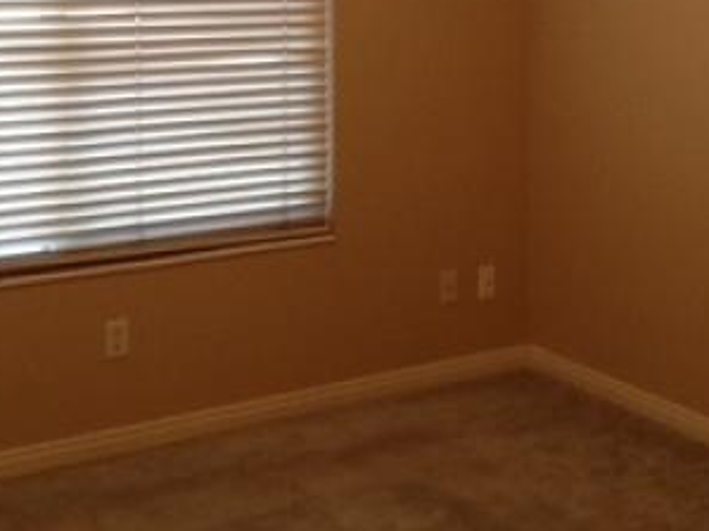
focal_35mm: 75
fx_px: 1536
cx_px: 515
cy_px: 2
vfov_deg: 19.1
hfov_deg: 25.7
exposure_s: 1/20
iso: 125
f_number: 2.4
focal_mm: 4.28
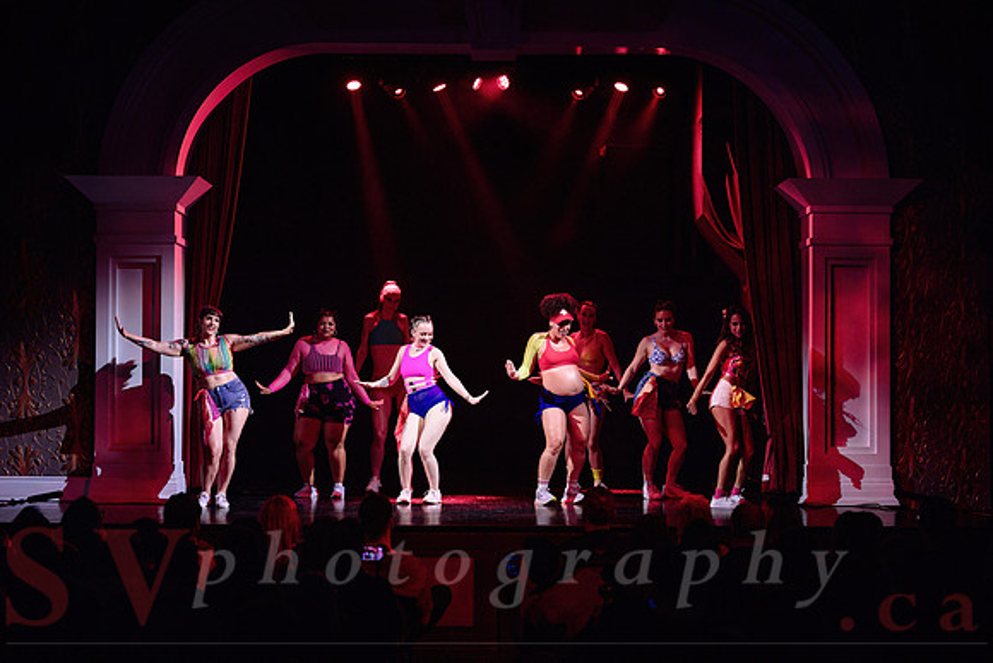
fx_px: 1958
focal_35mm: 71
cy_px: 327
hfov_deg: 28.5
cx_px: 504
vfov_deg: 19.2
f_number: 2.8
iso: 1600
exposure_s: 1/250
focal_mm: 70
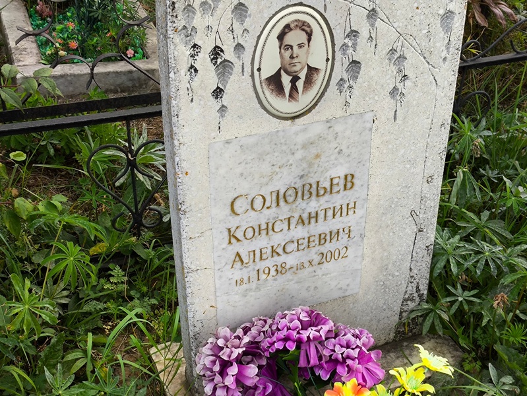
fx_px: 762
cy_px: 198
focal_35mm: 50
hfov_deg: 38.2
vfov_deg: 29.1
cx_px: 264
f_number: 1.7
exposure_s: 1/193
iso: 50
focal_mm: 4.71
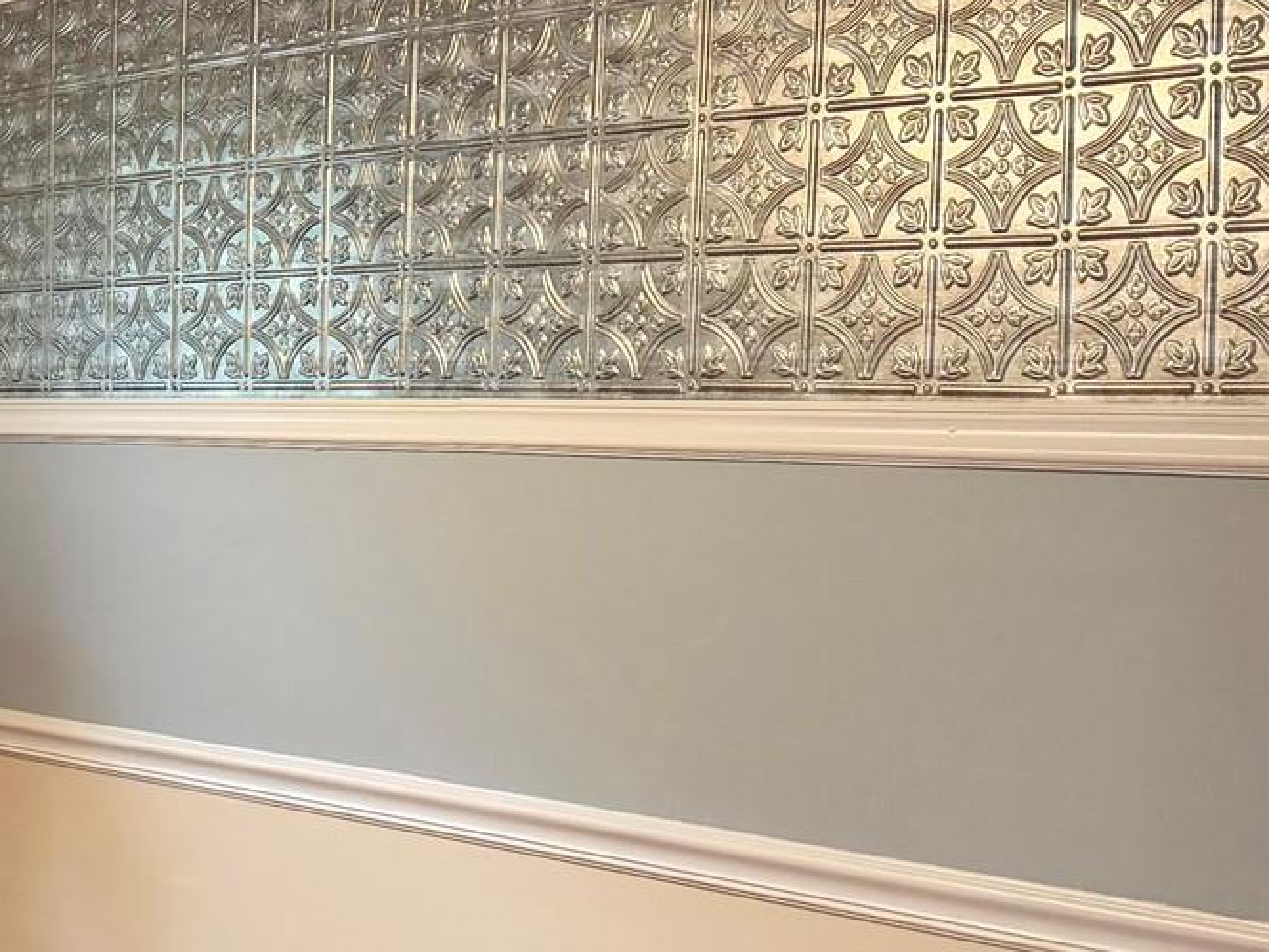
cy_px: 432
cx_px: -97
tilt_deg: -0.4
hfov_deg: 24.7
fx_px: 2713
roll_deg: -1.5
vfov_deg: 19.9
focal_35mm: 74
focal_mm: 6.76
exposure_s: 1/193
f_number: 1.78
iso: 200
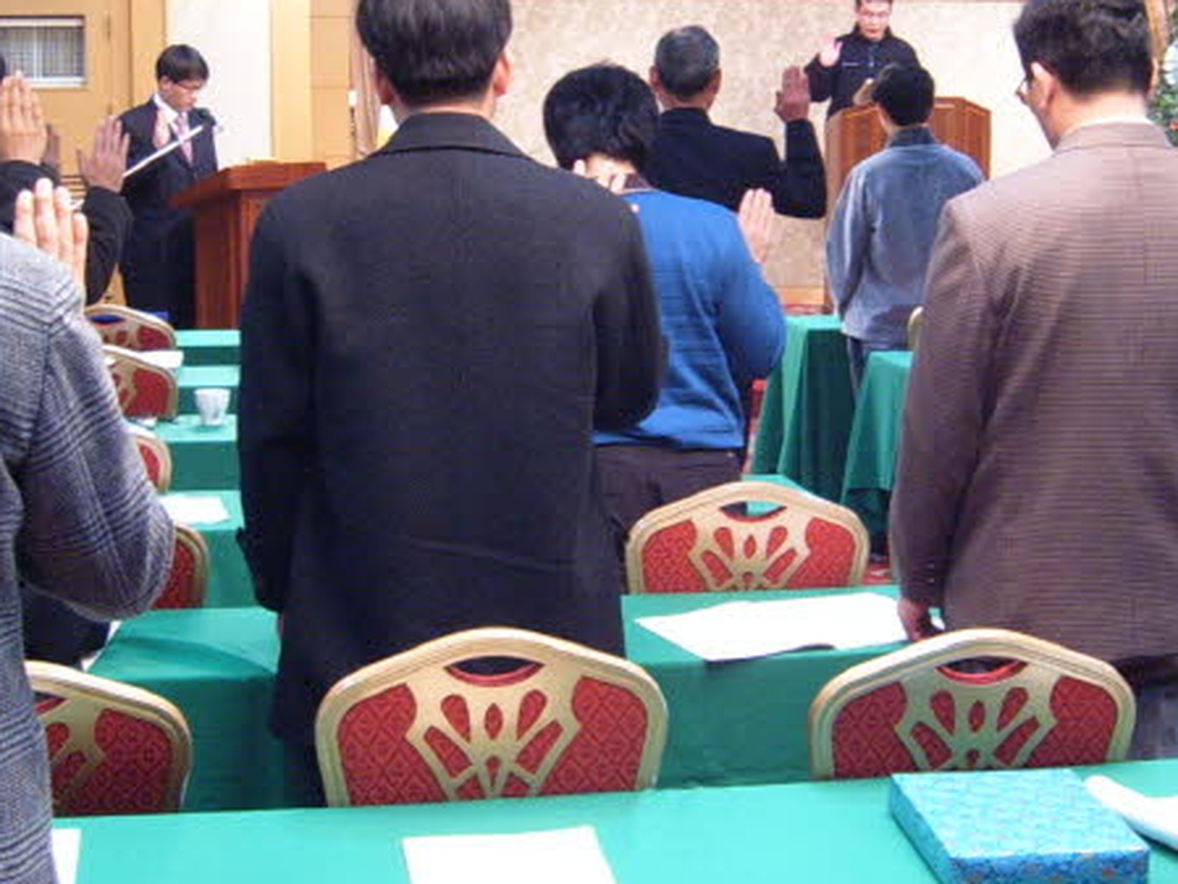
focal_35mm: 70
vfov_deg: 21.0
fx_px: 2383
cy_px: 428
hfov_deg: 27.8
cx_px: 622
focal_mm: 6.2
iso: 141
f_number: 2.9
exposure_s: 1/8
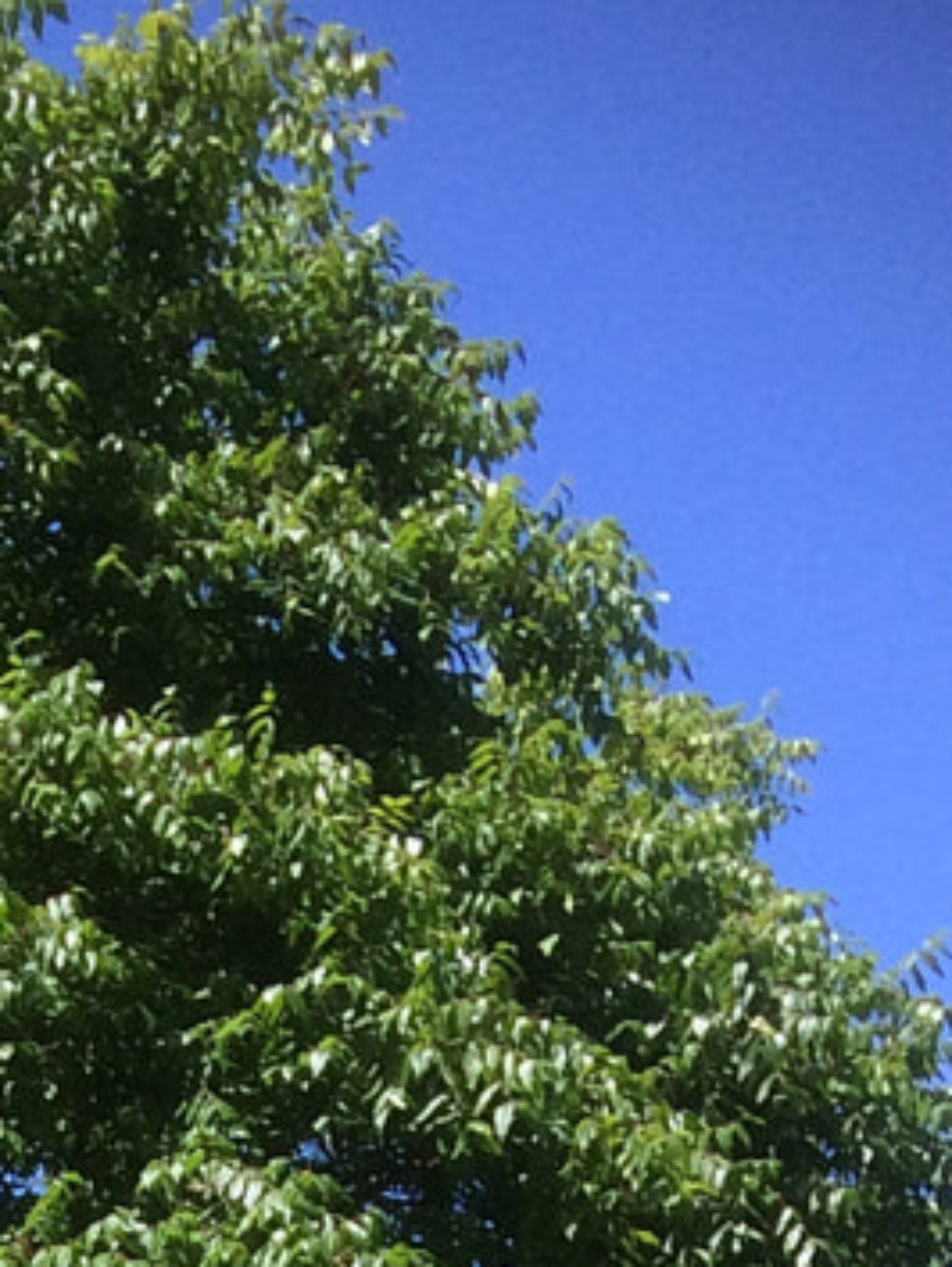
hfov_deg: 10.9
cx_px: -540
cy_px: 2849
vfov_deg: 12.5
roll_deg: -0.7
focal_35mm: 131
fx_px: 4798
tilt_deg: -1.1
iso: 32
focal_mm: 4.15
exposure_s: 1/977
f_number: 2.2
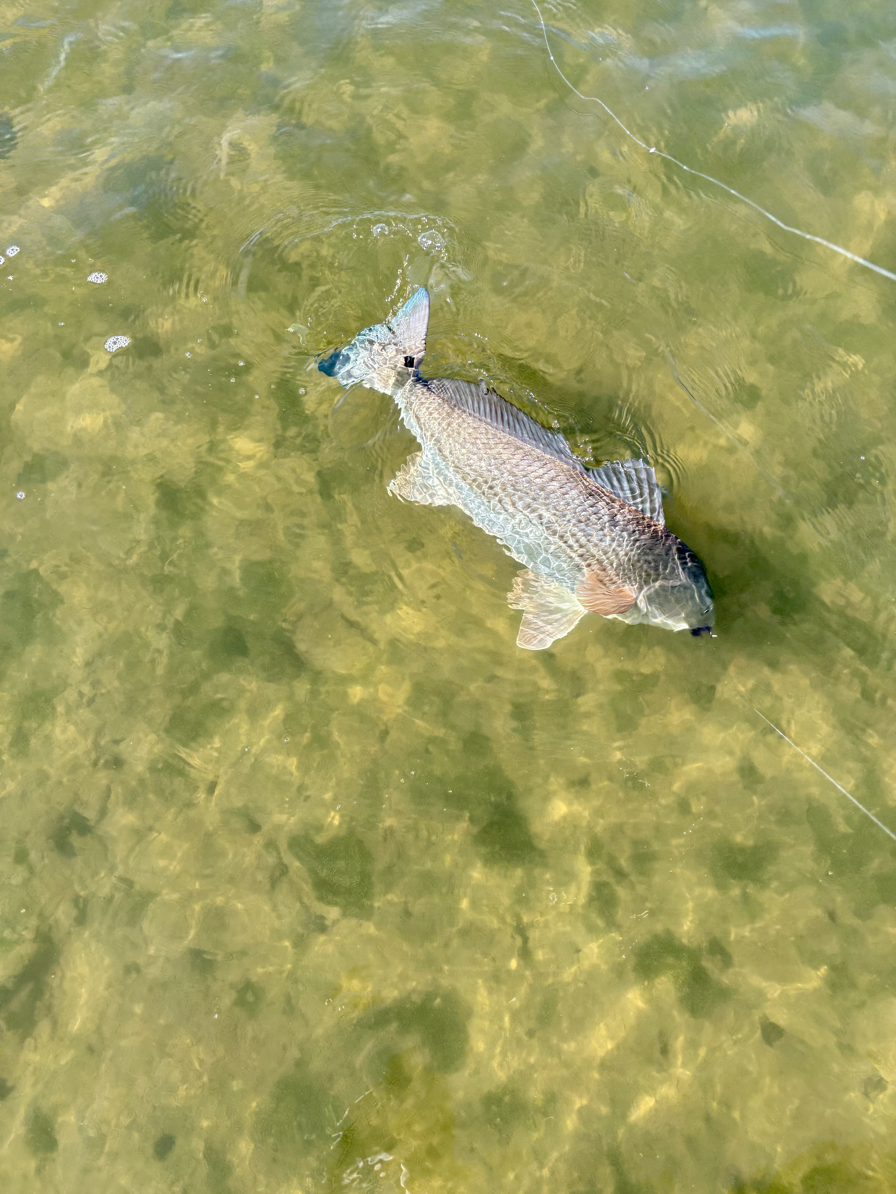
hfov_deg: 53.1
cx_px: 448
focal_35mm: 26
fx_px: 897
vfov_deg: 67.3
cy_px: 597
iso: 50
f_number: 1.6
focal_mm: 5.96
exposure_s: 1/1205
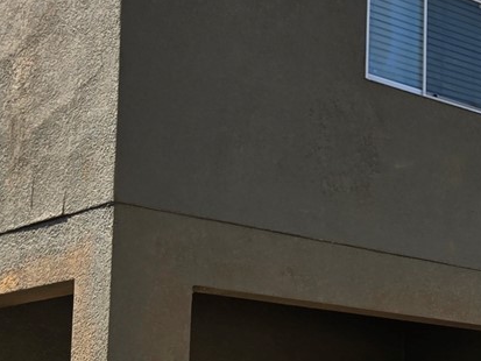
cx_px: 813
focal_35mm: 89
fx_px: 1237
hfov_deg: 18.3
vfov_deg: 16.0
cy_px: 434
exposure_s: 1/508
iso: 12
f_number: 1.7
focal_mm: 6.3
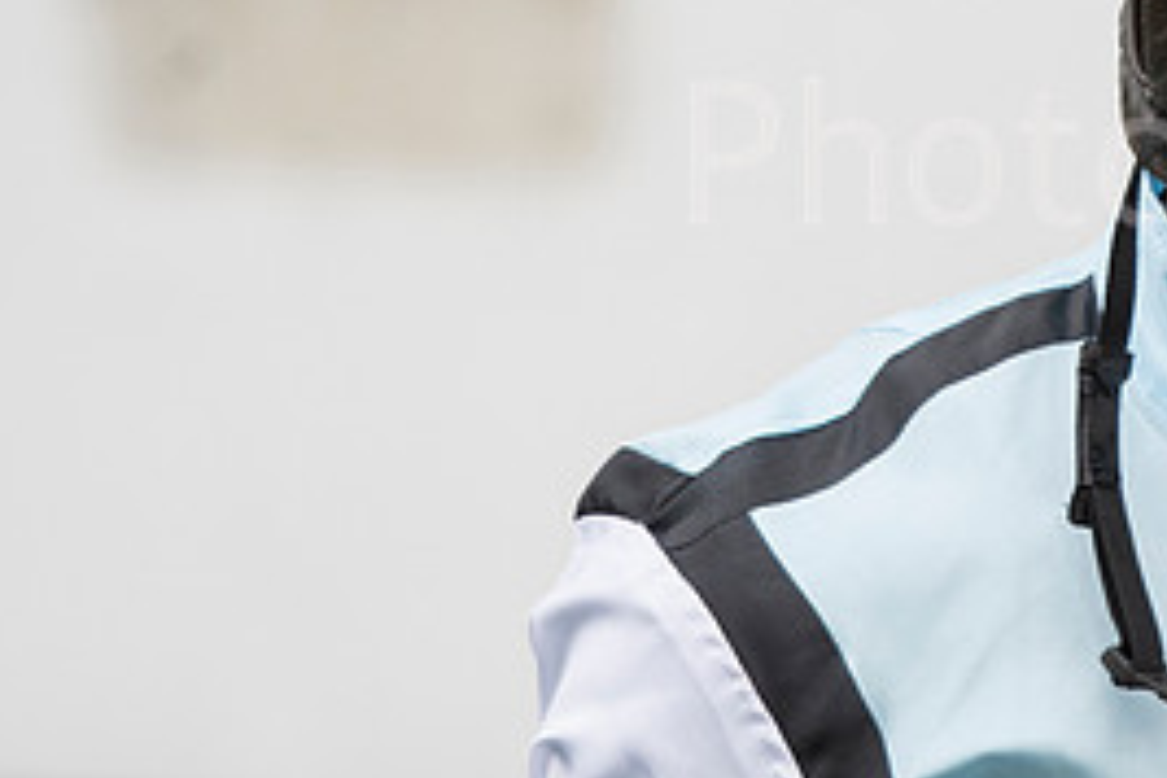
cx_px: 1254
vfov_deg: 1.3
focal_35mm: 1077
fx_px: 34910
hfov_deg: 1.9
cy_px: -50
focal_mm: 330
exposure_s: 1/1000
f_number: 5.6
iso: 1250
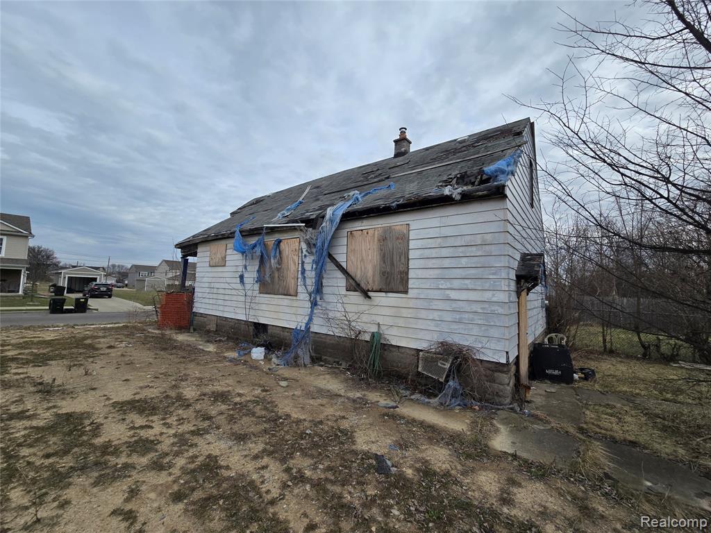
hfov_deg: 106.2
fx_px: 267
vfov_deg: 89.9
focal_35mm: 13
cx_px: 356
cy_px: 266
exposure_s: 1/2929
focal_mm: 2.2
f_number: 2.2
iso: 50
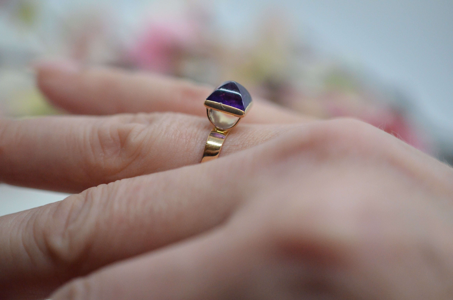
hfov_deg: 33.5
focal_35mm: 60
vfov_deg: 22.5
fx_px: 753
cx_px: 226
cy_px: 150
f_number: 3.2
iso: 3200
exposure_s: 1/4000
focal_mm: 40
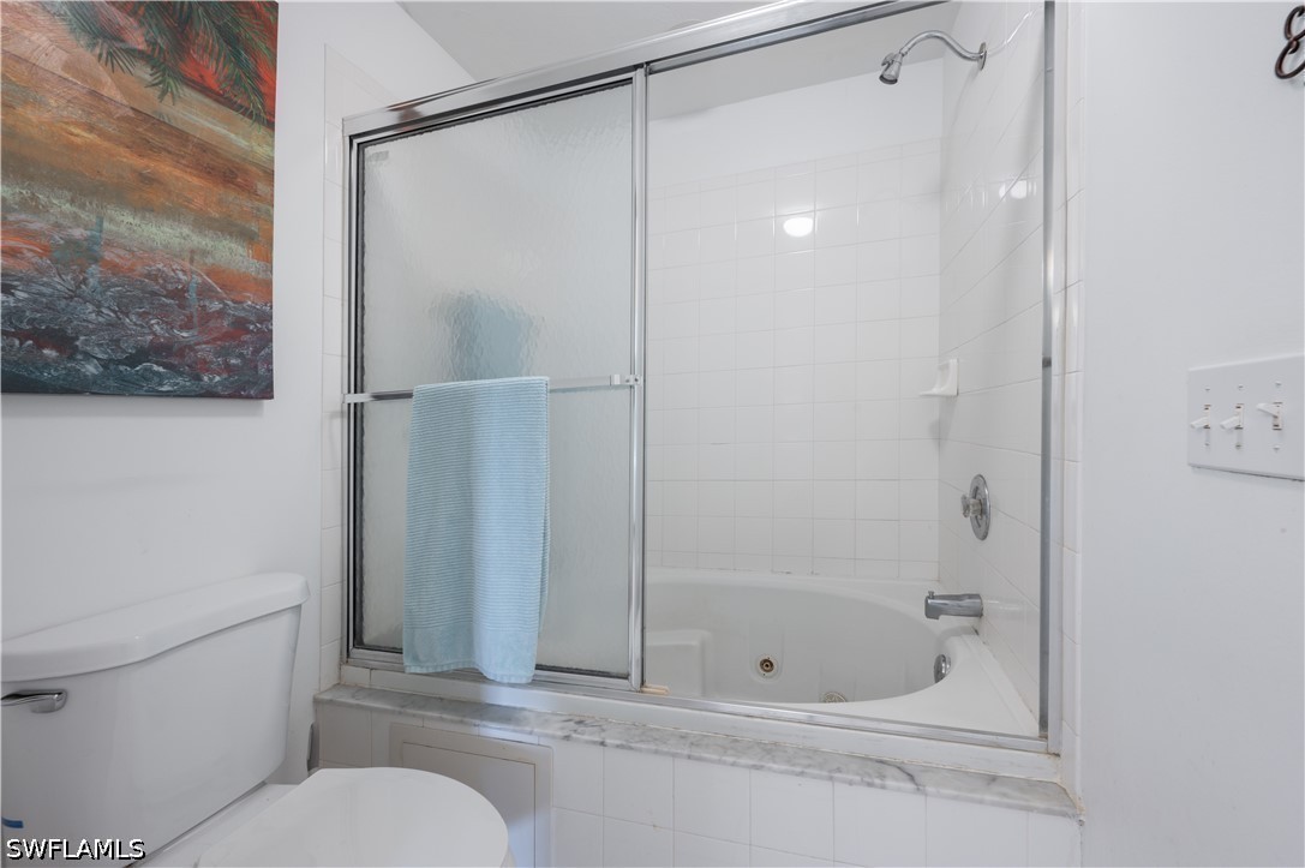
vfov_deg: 81.1
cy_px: 434
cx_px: 652
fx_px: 507
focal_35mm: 14
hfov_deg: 104.3
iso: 160
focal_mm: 14
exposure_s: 1/1.67
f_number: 11
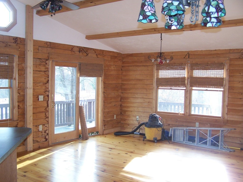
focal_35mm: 38
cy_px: 91
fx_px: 267
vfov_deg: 37.7
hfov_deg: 49.0
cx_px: 122
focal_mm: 6.3
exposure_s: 1/60
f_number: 2.8
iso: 140
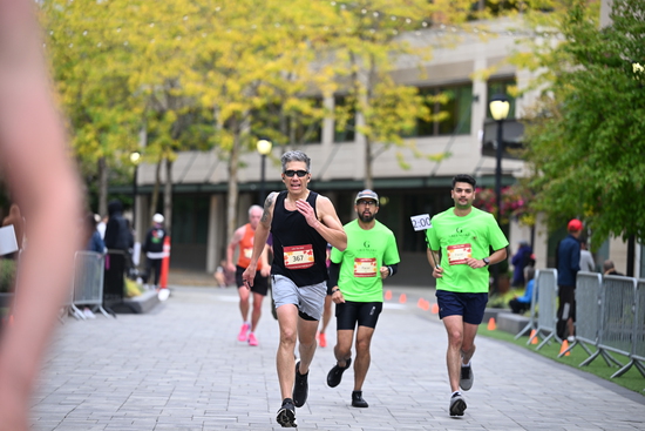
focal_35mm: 135
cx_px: 322
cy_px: 216
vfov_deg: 10.2
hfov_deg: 15.2
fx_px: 2419
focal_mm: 135
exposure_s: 1/2000
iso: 640
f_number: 2.8
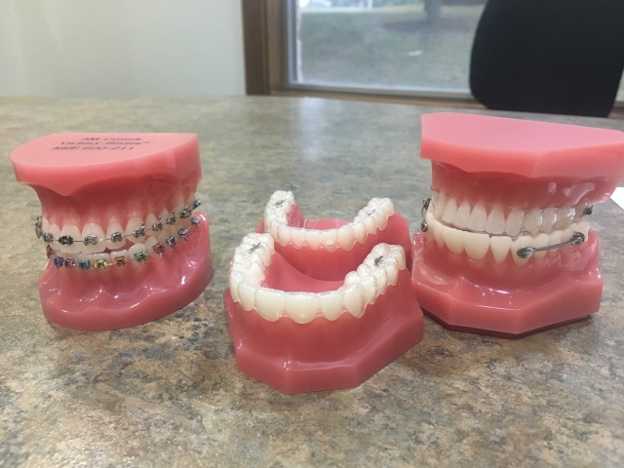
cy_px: 234
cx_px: 312
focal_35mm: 29
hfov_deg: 61.7
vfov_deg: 48.2
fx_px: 523
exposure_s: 1/24
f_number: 2.2
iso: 200
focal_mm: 4.15
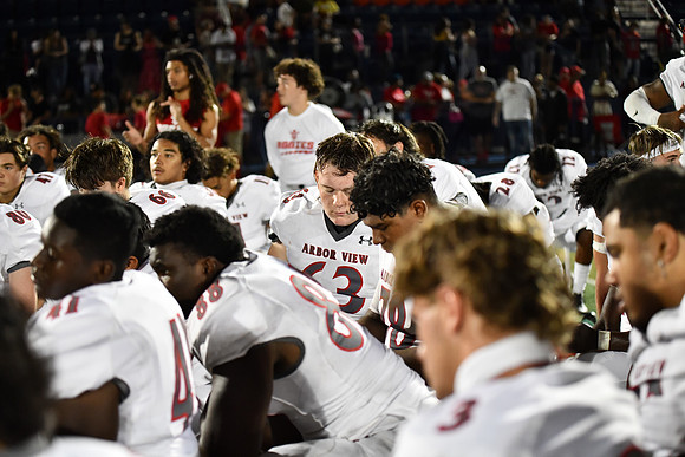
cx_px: 342
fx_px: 1332
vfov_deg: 19.5
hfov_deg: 28.8
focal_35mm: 70
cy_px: 228
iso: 5600
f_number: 2.8
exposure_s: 1/1250
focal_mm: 70
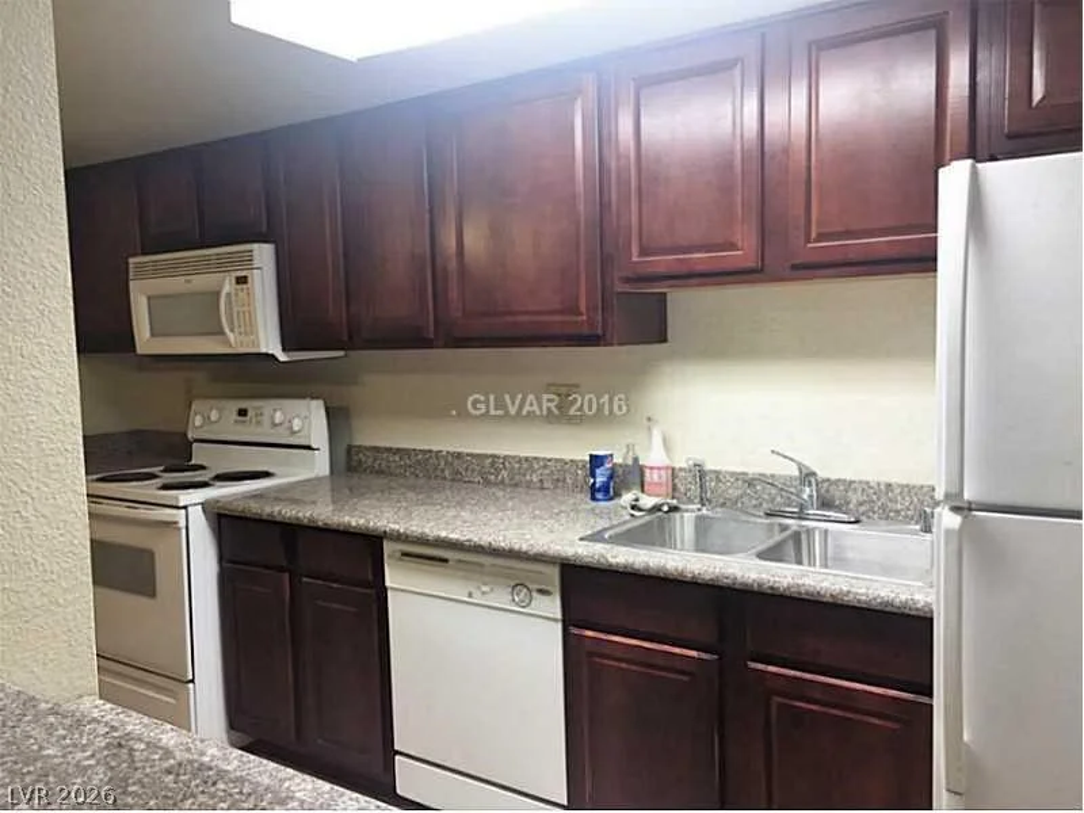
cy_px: 406
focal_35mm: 29
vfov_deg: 48.2
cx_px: 542
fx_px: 908
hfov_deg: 61.7
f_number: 2.2
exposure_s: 1/32
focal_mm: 4.15
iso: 32
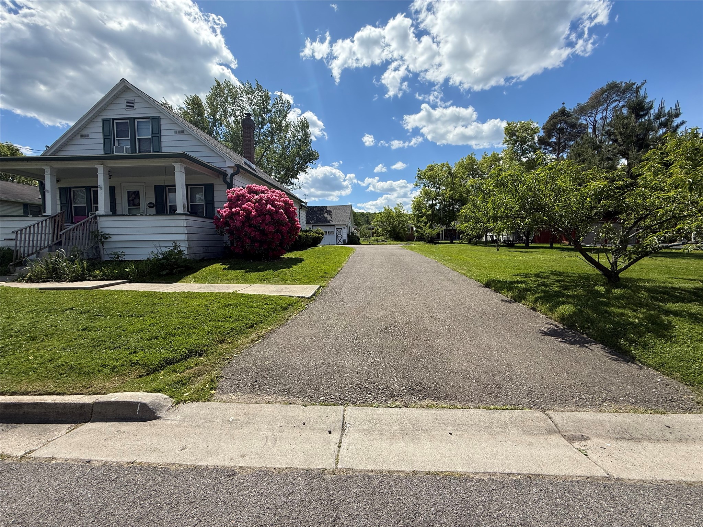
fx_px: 284
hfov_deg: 102.1
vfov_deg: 85.7
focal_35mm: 14
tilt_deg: -2.5
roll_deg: +0.4
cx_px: 352
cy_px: 264
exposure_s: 1/2237
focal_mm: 2.22
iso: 50
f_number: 2.2
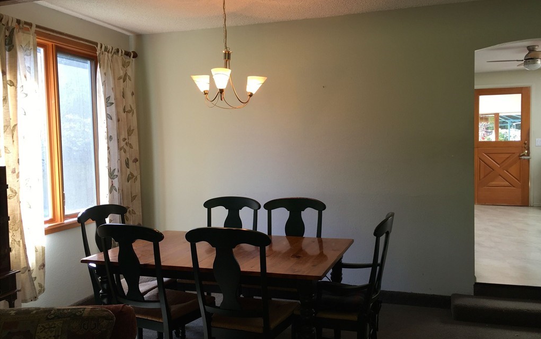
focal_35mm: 31
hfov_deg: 61.2
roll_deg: +0.9
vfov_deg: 40.6
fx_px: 457
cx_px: 271
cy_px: 171
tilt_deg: -2.9
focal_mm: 4.15
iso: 32
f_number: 2.2
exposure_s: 1/40
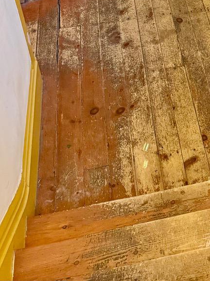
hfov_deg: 21.8
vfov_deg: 26.9
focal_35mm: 64
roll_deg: +0.5
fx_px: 518
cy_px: -54
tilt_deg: -33.2
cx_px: 226
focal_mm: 6.76
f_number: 1.78
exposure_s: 1/60
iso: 500
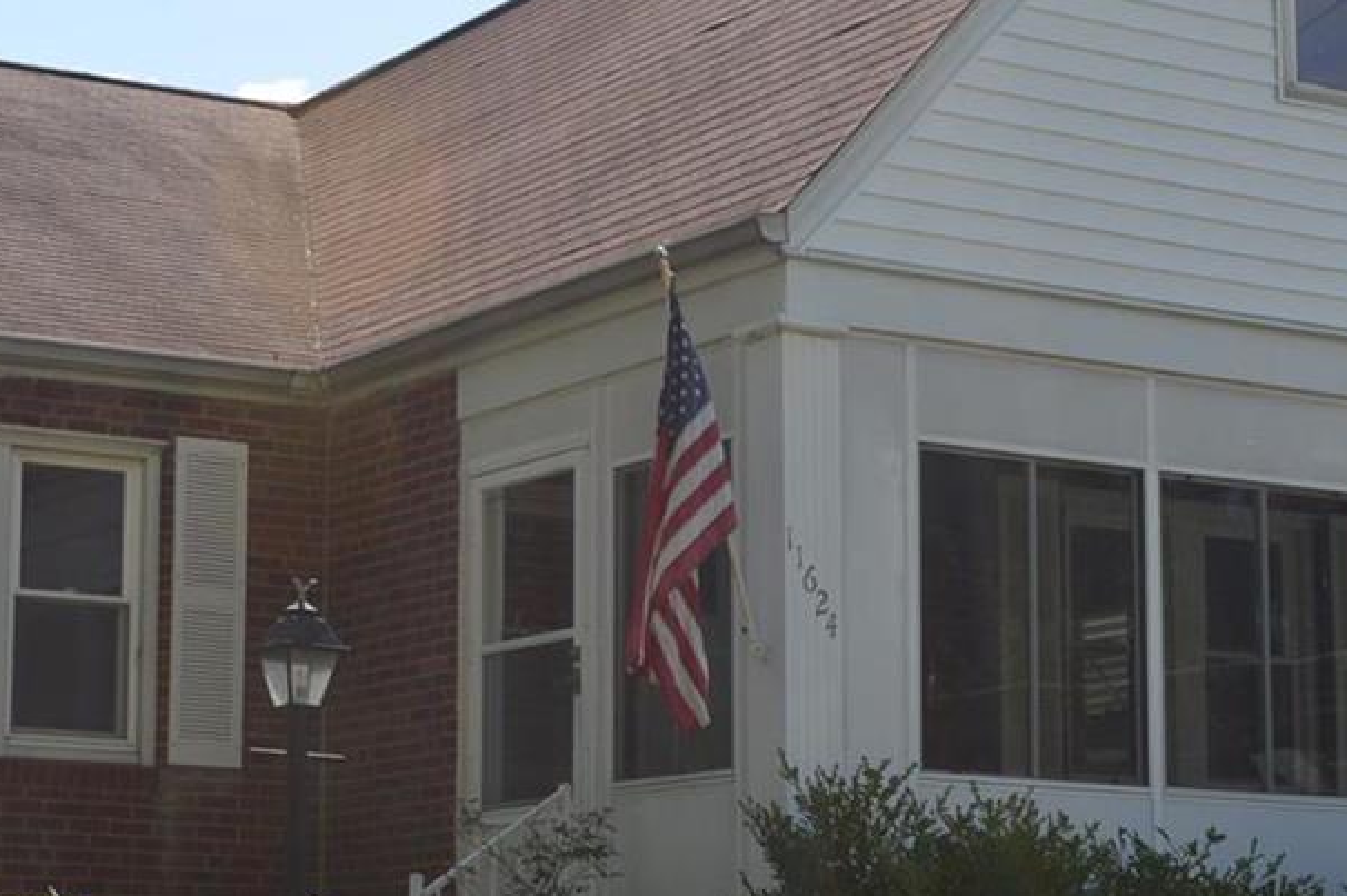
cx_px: 305
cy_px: 559
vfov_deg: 14.4
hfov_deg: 21.3
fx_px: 3552
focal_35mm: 95
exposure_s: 1/200
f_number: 9
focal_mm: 24
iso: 100
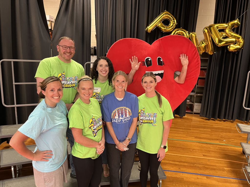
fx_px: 188
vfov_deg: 53.1
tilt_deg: -13.4
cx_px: 125
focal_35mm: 26
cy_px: 94
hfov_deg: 67.3
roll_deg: -2.9
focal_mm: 5.1
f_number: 1.6
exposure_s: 1/60
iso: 500
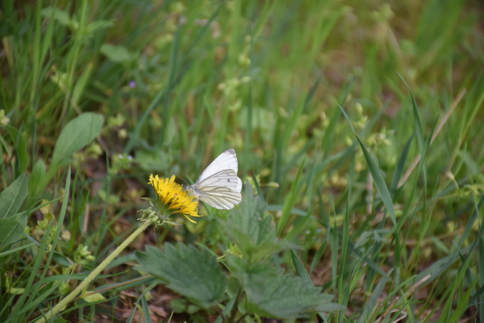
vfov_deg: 6.5
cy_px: 162
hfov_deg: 9.8
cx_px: 242
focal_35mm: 210
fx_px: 2823
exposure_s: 1/500
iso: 400
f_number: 5.6
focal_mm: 140
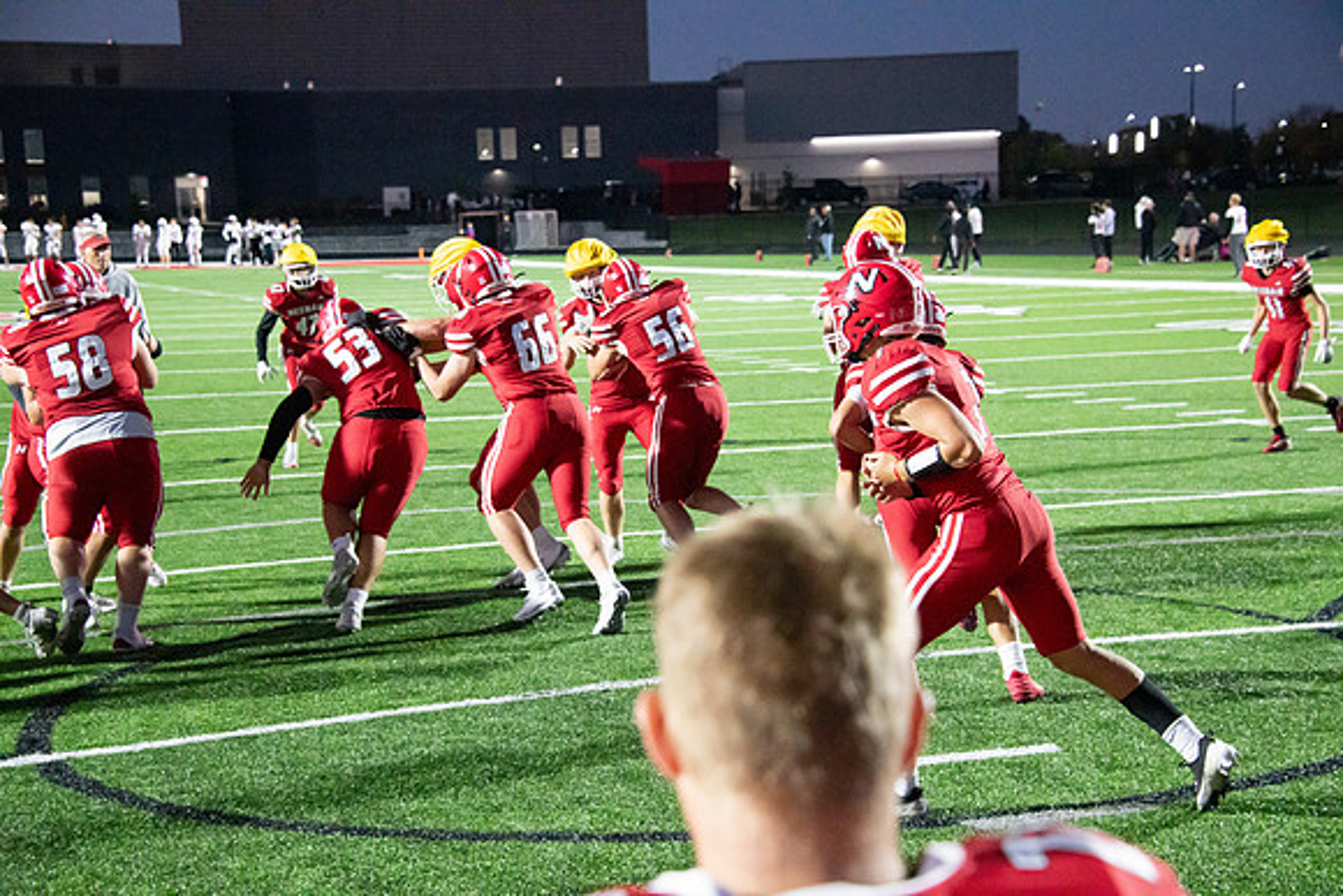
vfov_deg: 19.5
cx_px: 672
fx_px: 2612
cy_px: 448
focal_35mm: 70
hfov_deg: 28.8
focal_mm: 70
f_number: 5.6
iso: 25600
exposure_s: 1/500
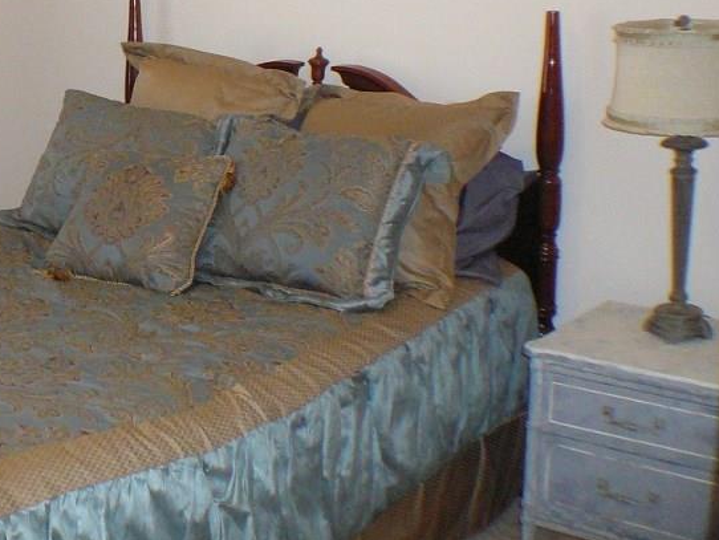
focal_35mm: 85
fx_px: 1766
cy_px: 56
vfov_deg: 17.1
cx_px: 44
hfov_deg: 22.3
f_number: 3.2
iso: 320
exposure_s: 1/30
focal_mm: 6.7
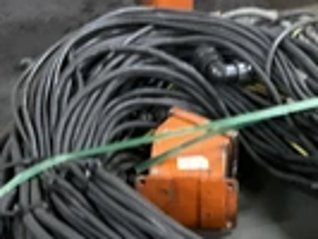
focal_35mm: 87
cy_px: 241
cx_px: 261
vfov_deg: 16.6
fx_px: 800
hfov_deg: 22.1
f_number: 1.8
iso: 320
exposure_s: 1/30
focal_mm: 3
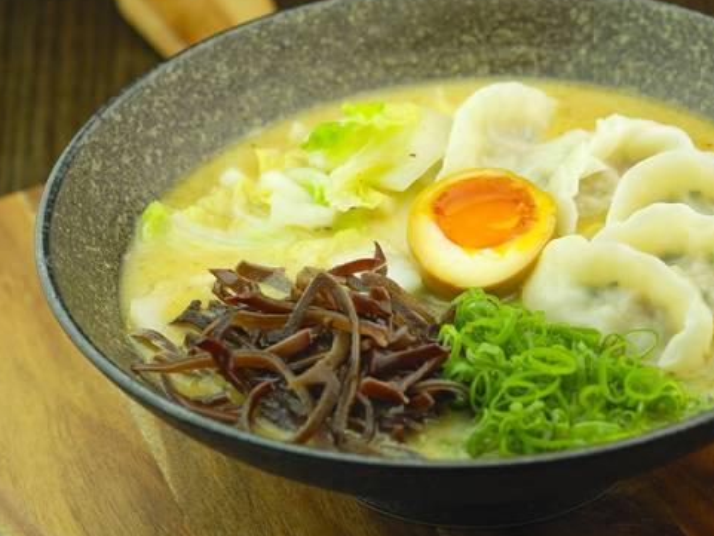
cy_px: 257
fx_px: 3459
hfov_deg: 11.8
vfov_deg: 8.9
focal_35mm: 168
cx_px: 440
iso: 400
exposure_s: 1/250
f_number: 5.6
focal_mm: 85
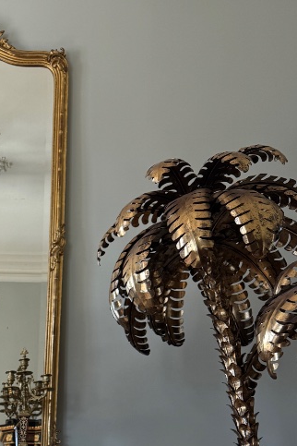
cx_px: -99
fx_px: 767
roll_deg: -2.1
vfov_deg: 28.5
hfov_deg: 20.0
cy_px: 524
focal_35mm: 62
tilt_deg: +0.5
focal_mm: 6.76
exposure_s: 1/121
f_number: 1.78
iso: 50
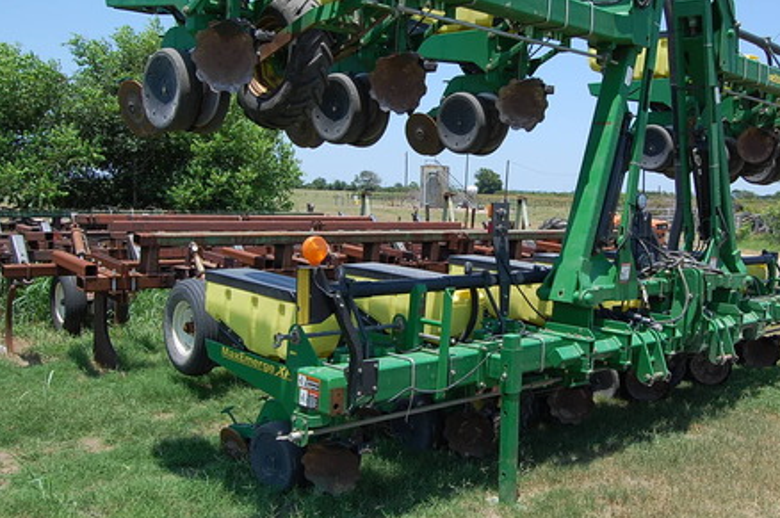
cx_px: 475
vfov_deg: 32.5
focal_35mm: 41
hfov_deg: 47.1
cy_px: 223
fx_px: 887
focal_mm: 22
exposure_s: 1/250
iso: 200
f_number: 8
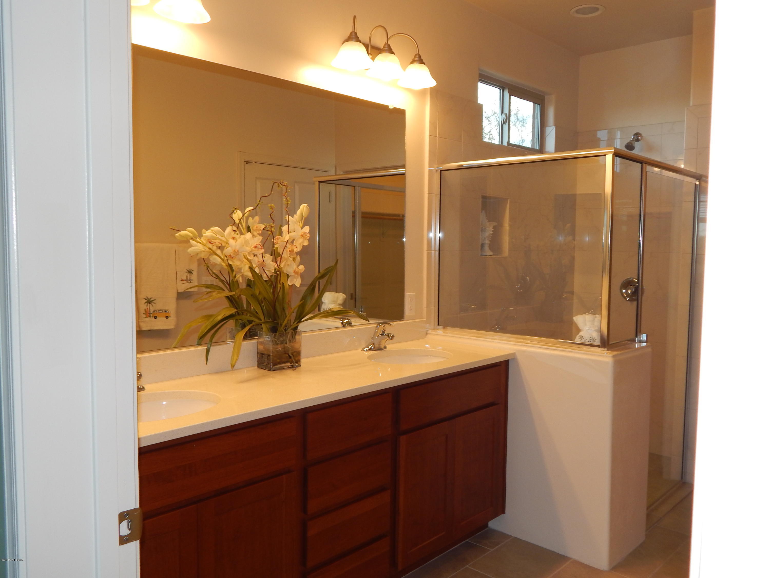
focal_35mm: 28
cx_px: 385
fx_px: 623
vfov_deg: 49.7
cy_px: 289
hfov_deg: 63.4
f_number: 3.2
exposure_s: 1/50
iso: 125
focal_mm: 5.1
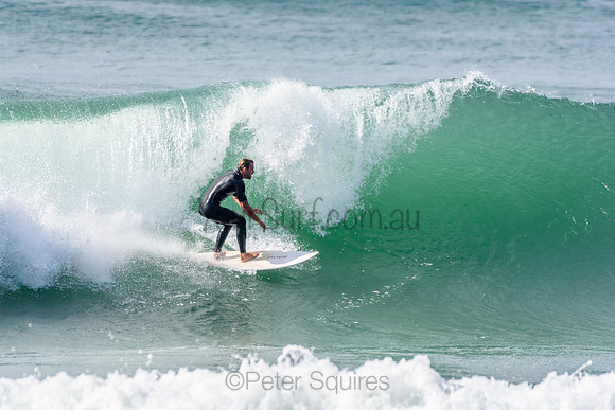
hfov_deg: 2.7
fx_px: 12815
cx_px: 308
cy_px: 205
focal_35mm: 750
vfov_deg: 1.8
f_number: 5.6
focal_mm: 500
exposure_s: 1/2000
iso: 360
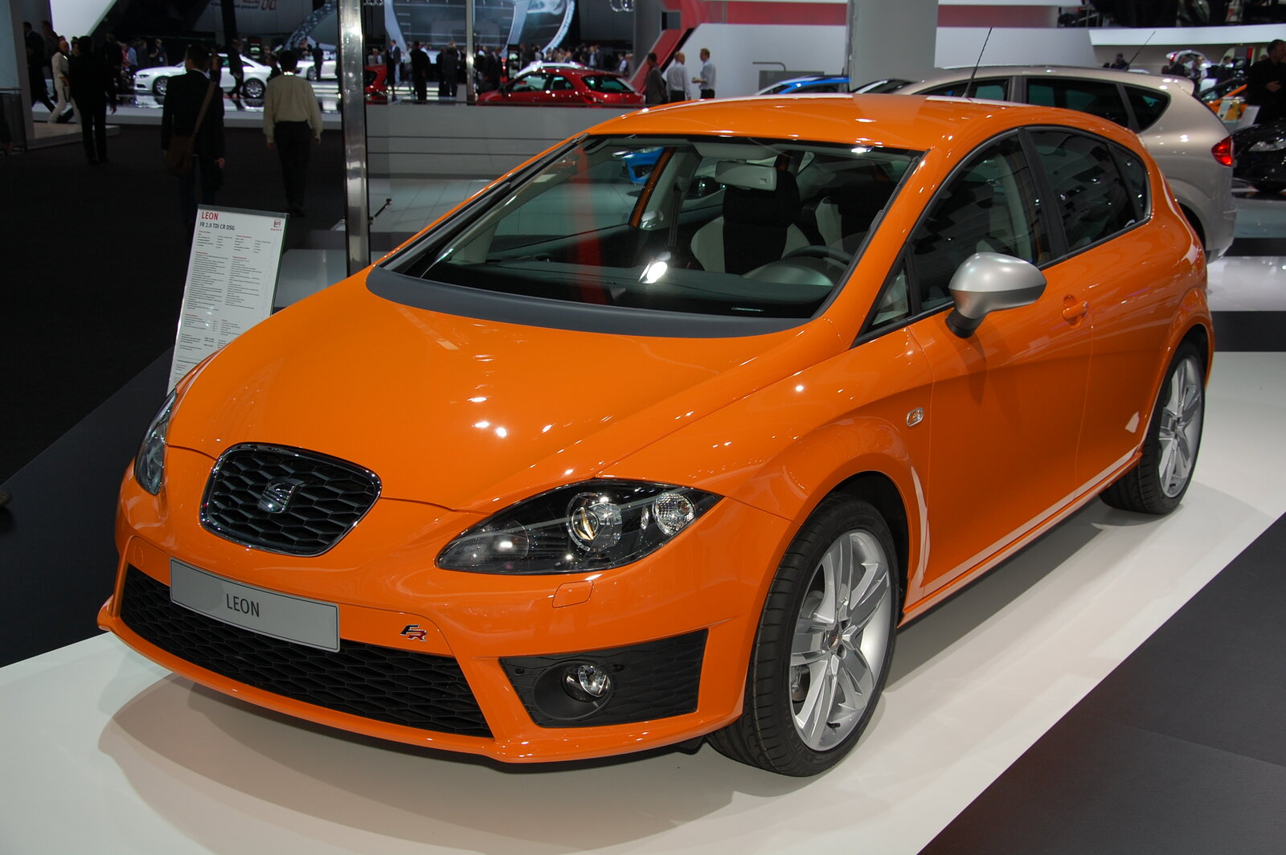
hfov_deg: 46.4
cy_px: 428
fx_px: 1499
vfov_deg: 31.8
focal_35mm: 42
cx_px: 643
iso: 200
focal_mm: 28
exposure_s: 1/125
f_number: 6.3
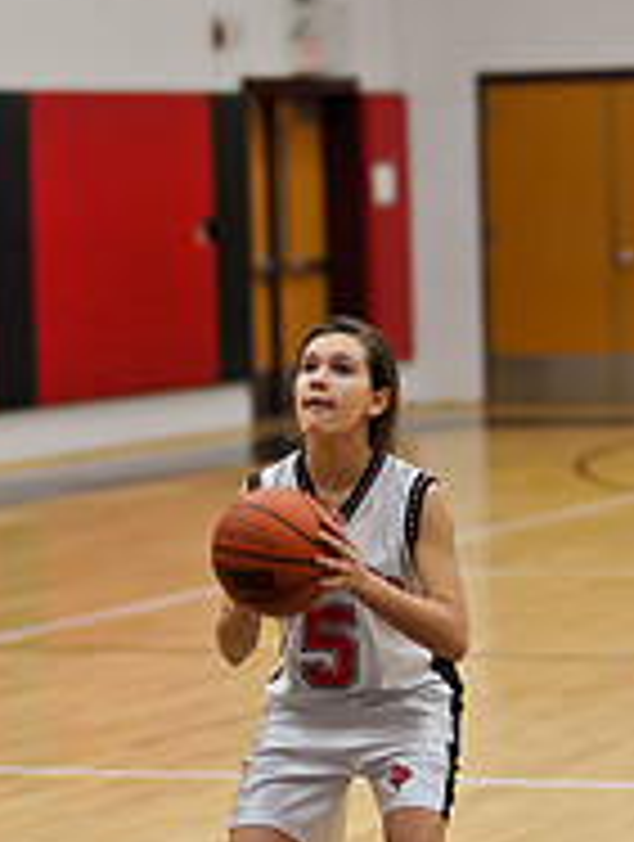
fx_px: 4770
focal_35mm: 196
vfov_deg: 10.1
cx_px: 335
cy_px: 581
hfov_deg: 7.6
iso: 1000
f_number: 2
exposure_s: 1/500
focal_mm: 85
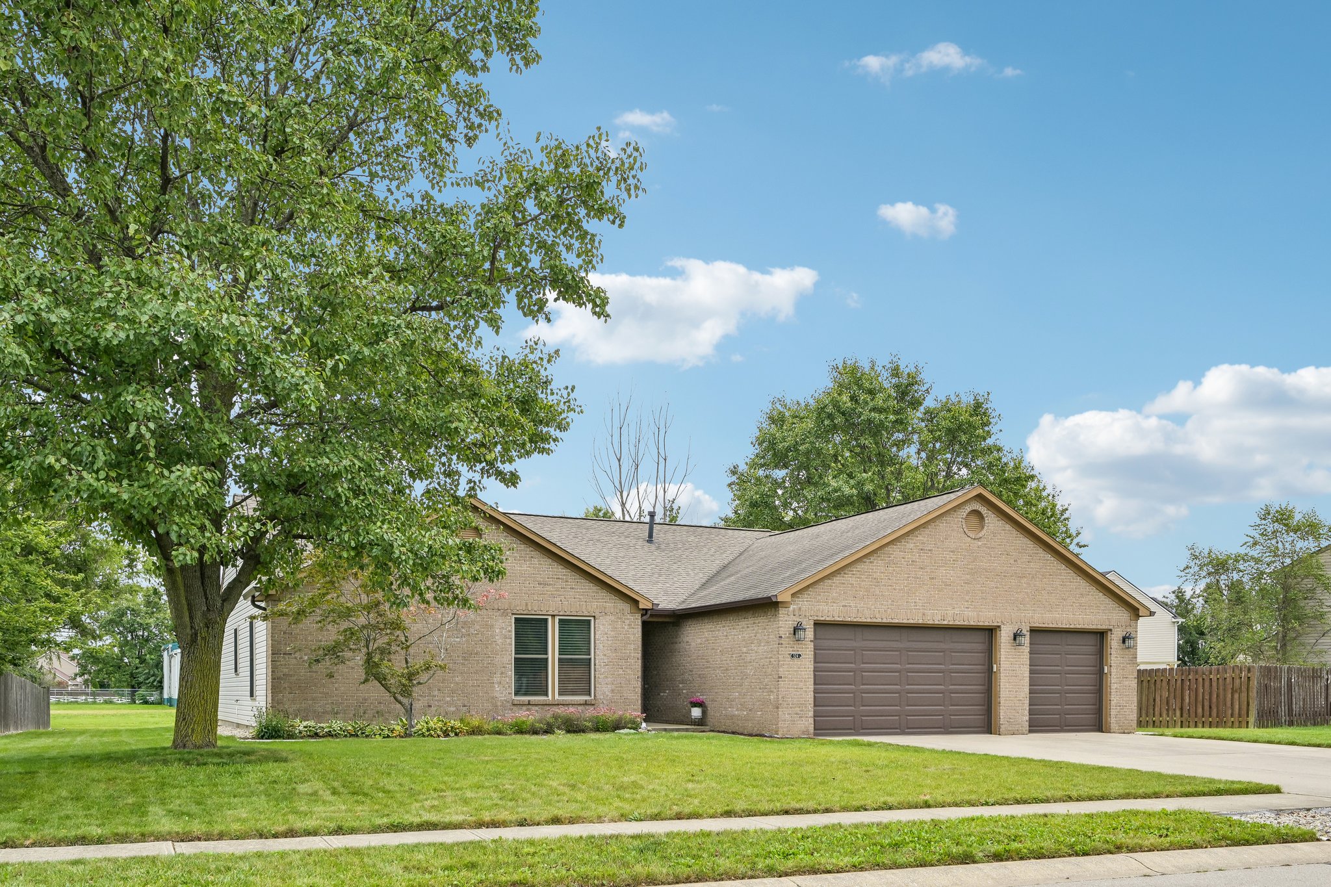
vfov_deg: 43.6
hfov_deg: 61.9
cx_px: 666
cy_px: 444
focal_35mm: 30
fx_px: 1109
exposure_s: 1/100
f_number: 8
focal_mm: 30
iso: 100
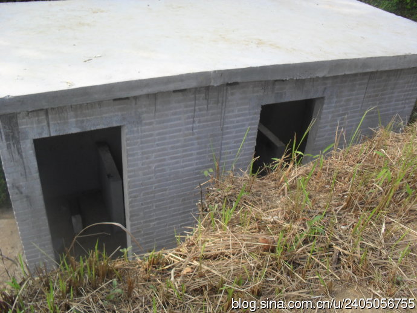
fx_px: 421
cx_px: 208
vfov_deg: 40.7
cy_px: 156
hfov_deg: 52.6
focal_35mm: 35
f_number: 3.2
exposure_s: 1/250
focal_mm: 6.3
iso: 100
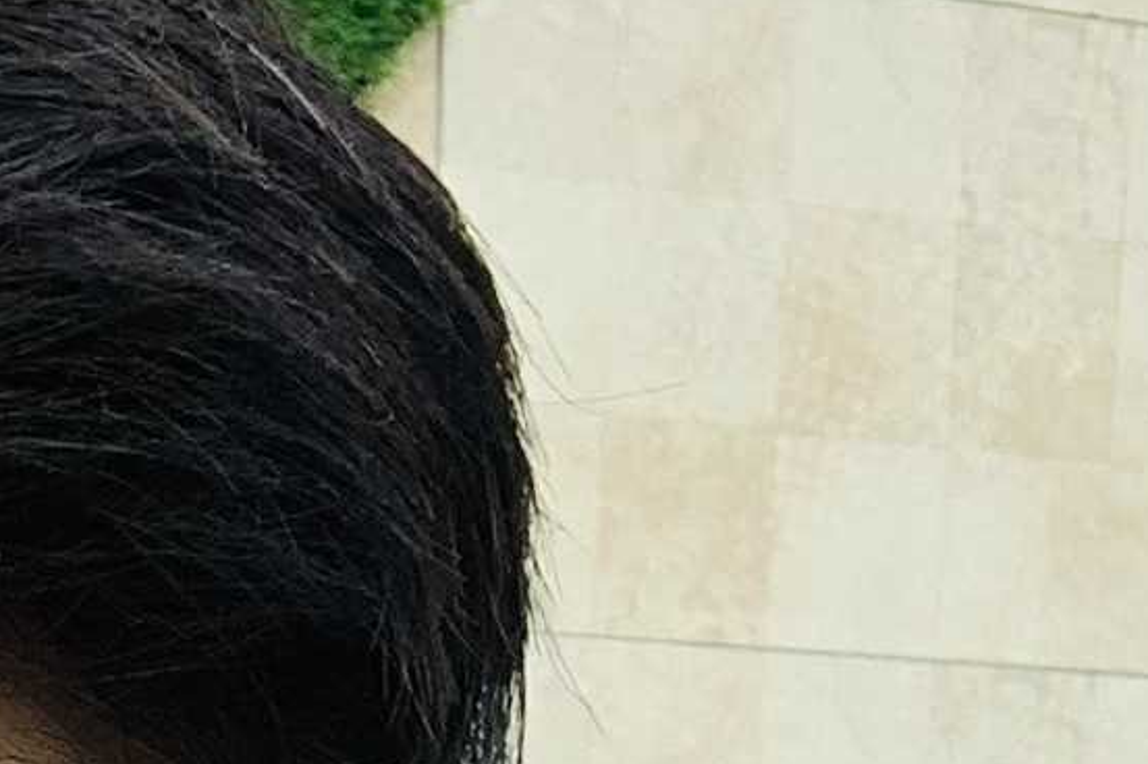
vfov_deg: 6.3
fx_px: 5928
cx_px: -372
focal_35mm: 186
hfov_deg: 10.8
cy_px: 2782
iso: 16
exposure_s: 1/372
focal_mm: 2.87
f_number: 2.2
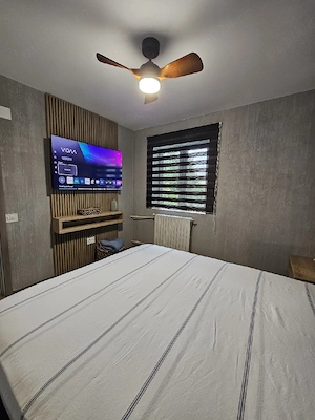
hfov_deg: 89.9
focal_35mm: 13
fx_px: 158
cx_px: 158
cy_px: 210
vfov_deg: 106.2
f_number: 2.2
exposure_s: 1/50.3
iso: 160
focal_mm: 2.2
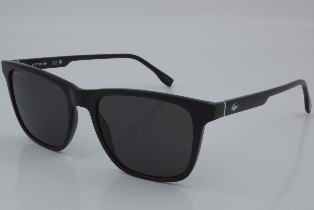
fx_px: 589
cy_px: 105
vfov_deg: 20.2
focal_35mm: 68
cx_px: 157
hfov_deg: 29.9
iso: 100
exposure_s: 1/4
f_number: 32
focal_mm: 45
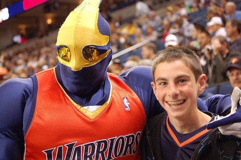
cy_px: 80
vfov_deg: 16.5
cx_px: 120
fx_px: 552
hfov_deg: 24.6
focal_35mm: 82
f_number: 4
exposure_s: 1/40
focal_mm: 55
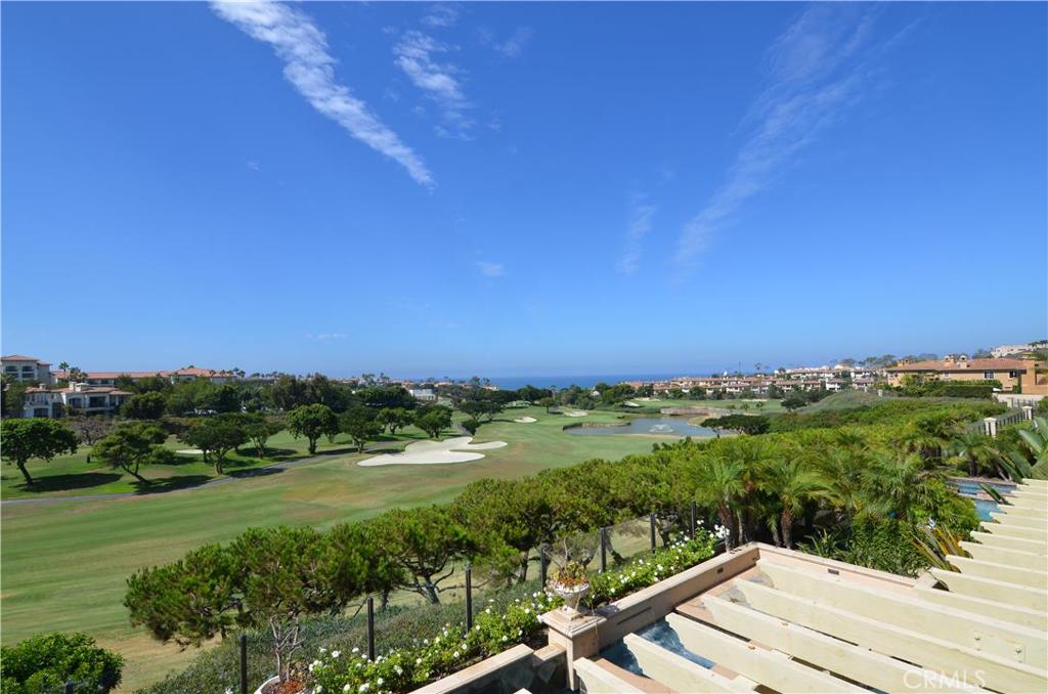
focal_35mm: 16
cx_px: 524
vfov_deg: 71.8
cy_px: 347
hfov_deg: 95.1
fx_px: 479
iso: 100
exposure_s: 1/250
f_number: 8
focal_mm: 11
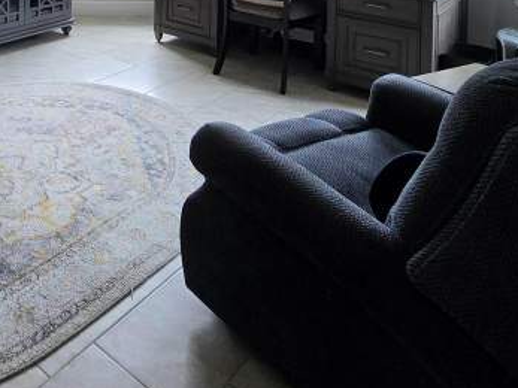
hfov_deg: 53.8
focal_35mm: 30
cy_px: -53
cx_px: 70
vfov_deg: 37.8
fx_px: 449
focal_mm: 2.2
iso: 80
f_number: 2.2
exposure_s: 1/120
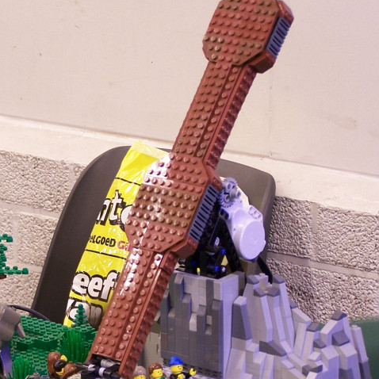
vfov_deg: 9.8
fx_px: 2205
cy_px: 258
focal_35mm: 178
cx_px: 50
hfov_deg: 9.8
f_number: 3.2
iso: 80
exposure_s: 1/2
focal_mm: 15.6
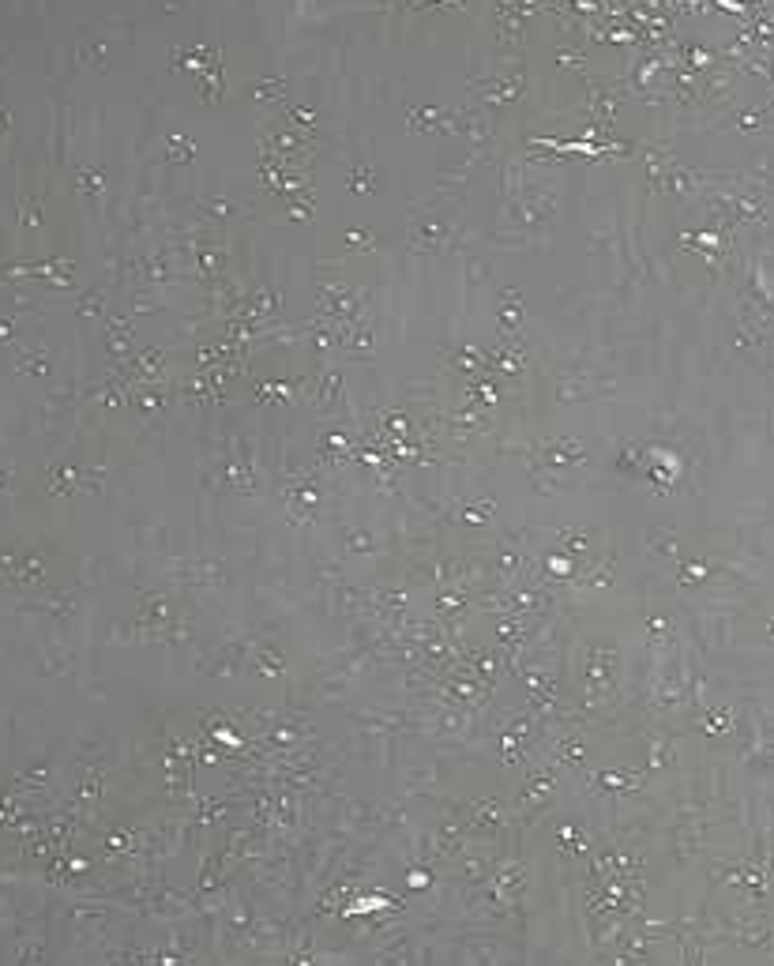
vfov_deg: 10.0
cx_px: -917
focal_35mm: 176
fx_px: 5034
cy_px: -1098
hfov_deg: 8.2
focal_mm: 3
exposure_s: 1/60
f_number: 1.8
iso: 64
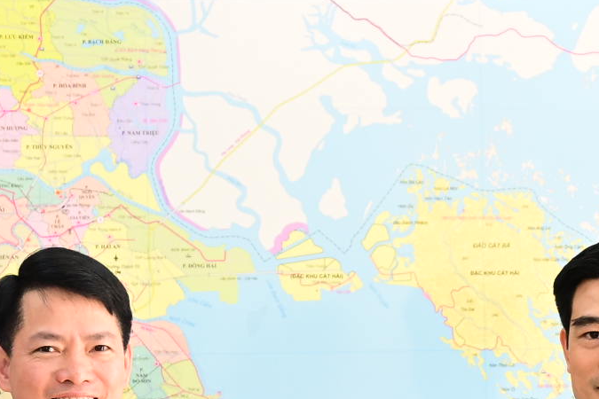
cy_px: 514
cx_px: 429
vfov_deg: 4.6
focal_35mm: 300
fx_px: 4991
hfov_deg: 6.9
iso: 1600
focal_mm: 67
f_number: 4
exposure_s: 1/200
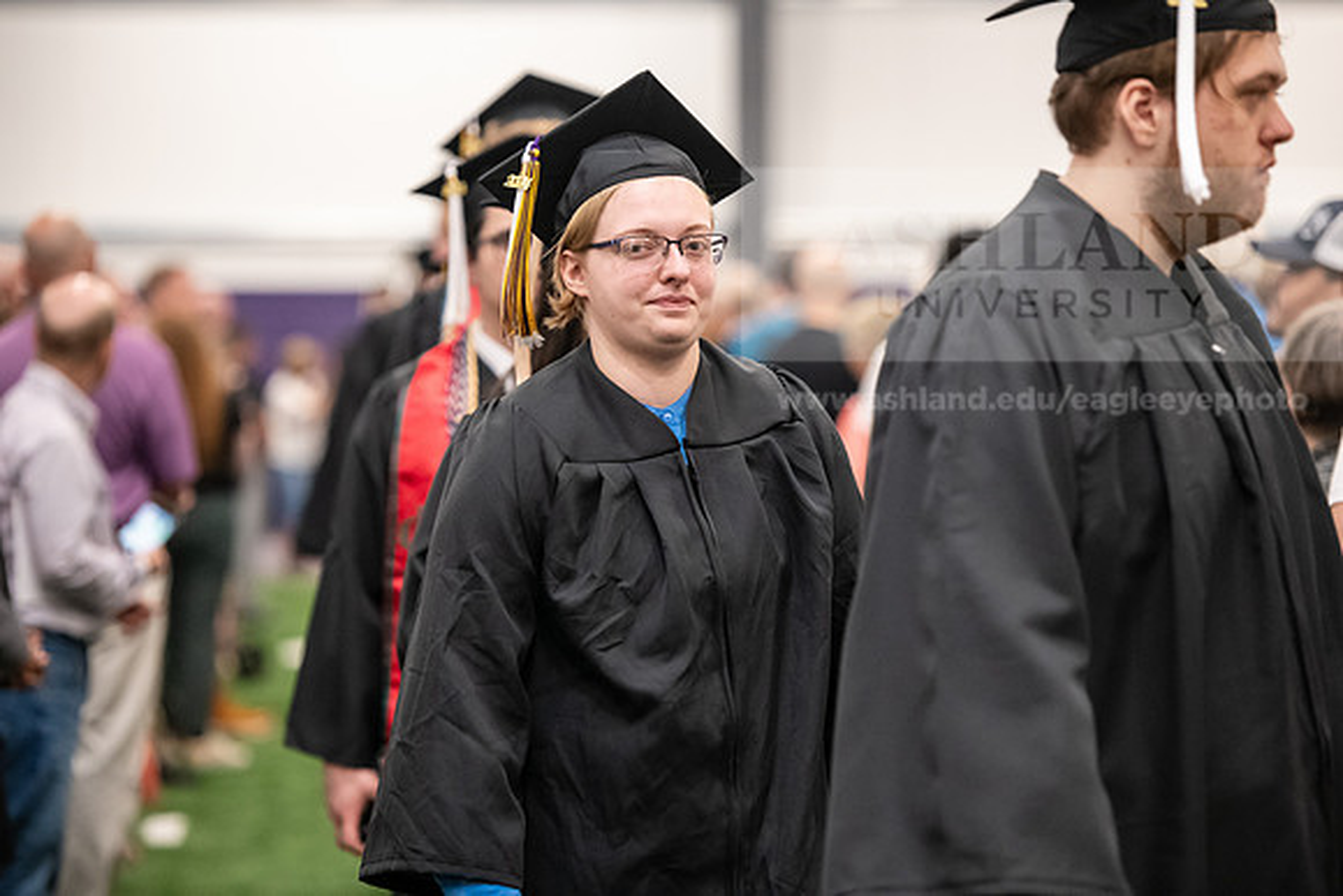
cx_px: 672
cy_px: 448
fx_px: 5597
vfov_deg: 9.2
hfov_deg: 13.7
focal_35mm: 150
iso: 3200
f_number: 3.2
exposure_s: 1/200
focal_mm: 150
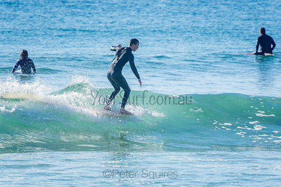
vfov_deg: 2.3
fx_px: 4684
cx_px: 140
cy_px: 94
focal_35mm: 600
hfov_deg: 3.4
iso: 220
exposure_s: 1/1250
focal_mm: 400
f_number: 5.6
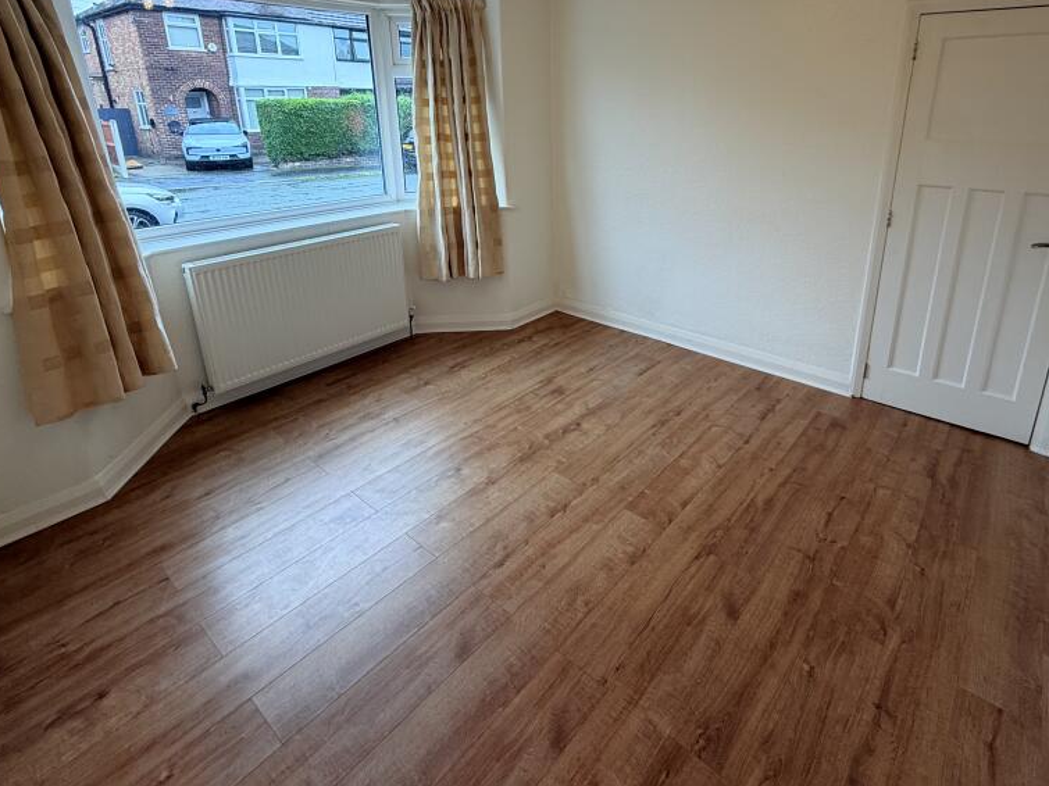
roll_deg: +0.0
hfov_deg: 84.4
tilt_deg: -16.5
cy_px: 276
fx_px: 576
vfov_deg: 67.2
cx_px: 582
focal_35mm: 19
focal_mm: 2.22
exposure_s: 1/100
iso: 80
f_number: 2.2
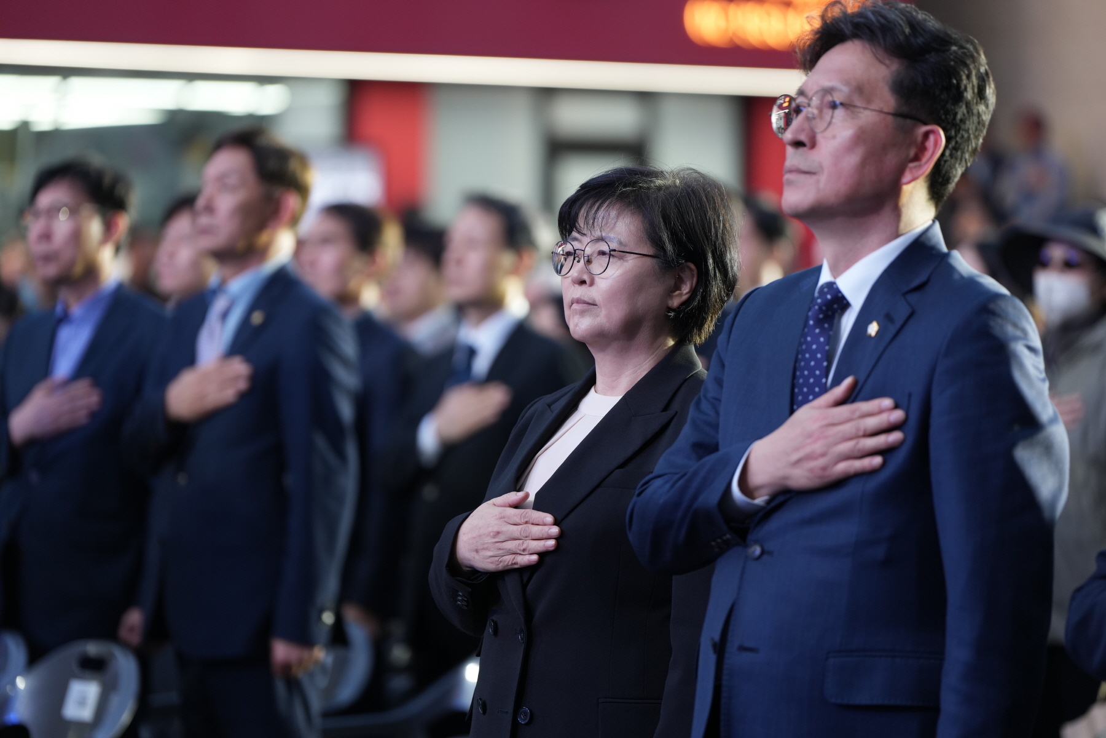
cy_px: 369
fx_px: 4669
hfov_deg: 13.5
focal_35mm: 152
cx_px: 553
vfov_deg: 9.0
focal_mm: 152
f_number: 2.8
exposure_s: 1/160
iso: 500
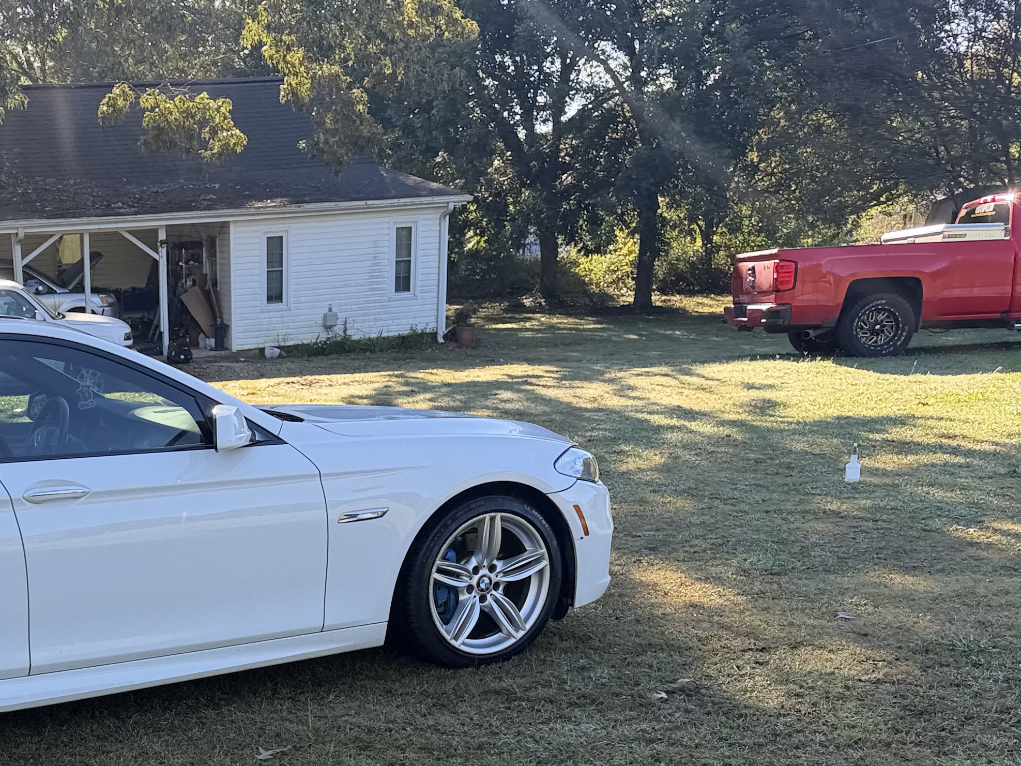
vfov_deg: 28.2
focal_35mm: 49
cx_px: 95
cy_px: 731
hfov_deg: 36.4
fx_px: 1445
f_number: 1.78
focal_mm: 6.76
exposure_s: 1/695
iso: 80
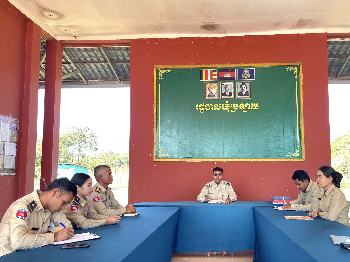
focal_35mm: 29
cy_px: 143
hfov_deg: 61.3
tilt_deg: +4.9
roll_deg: -0.9
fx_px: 293
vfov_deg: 48.2
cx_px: 202
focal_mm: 5.1
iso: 64
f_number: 1.6
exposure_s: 1/121
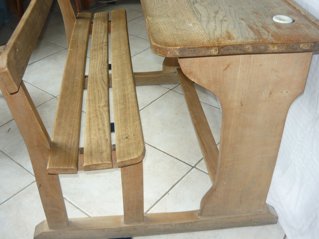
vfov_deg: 37.7
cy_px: 114
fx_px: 350
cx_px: 157
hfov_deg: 49.0
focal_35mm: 38
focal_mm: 5.5
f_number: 2.8
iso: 100
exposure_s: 1/30
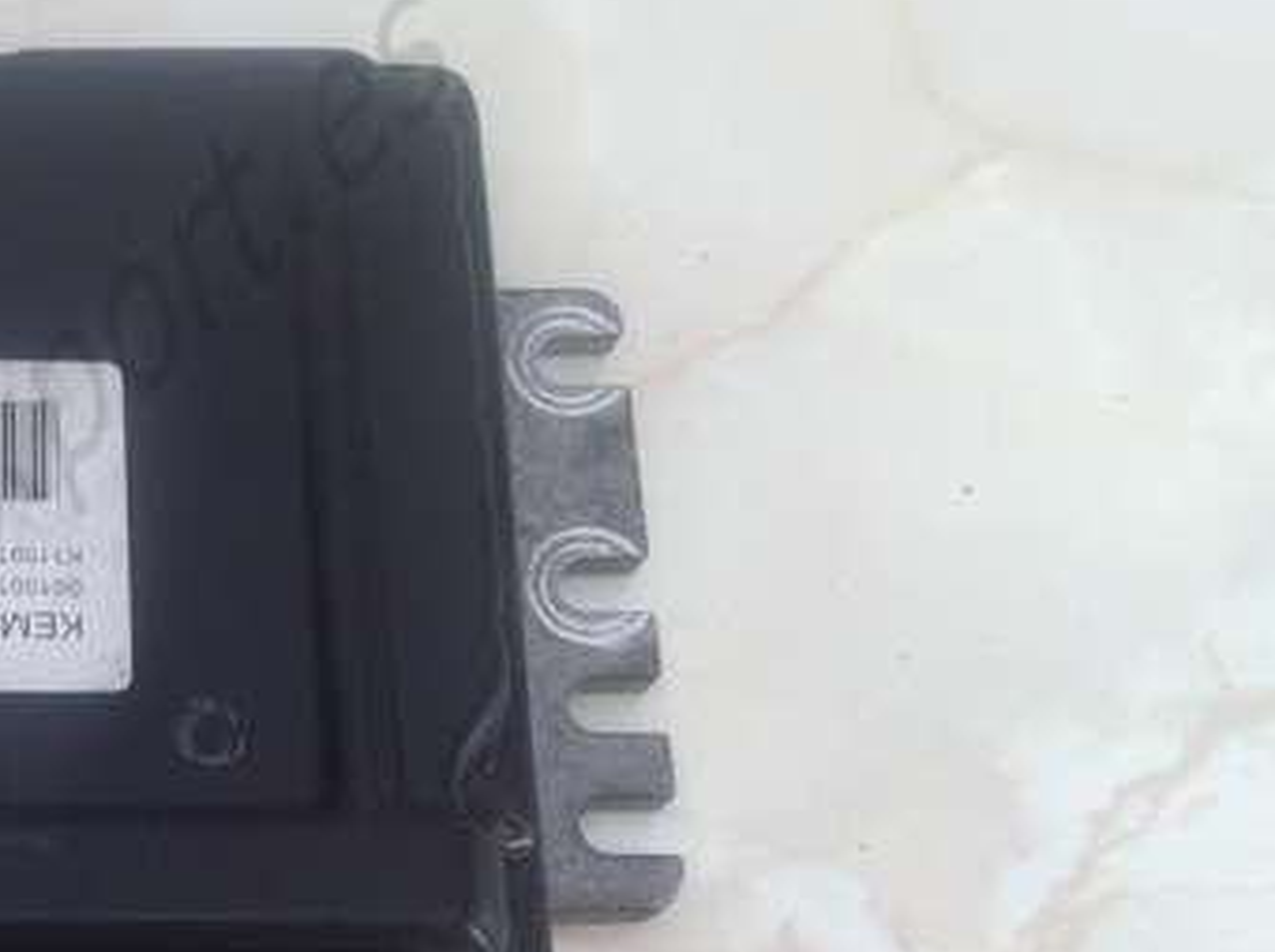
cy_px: 579
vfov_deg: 18.4
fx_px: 2942
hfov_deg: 23.1
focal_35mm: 80
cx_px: -112
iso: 80
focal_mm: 3.85
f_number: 2.8
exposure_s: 1/40
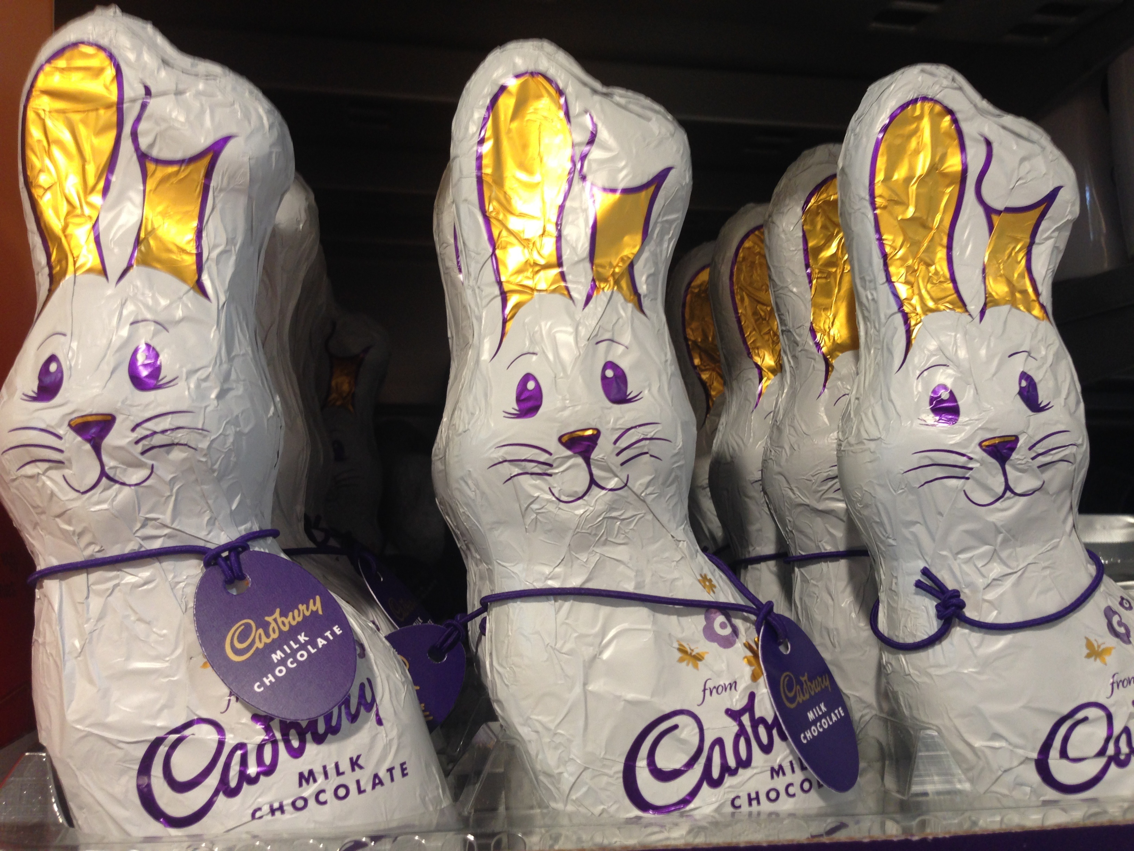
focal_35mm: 33
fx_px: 1081
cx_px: 567
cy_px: 426
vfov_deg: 42.9
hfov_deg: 55.4
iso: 80
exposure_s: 1/20
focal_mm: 4.12
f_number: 2.4
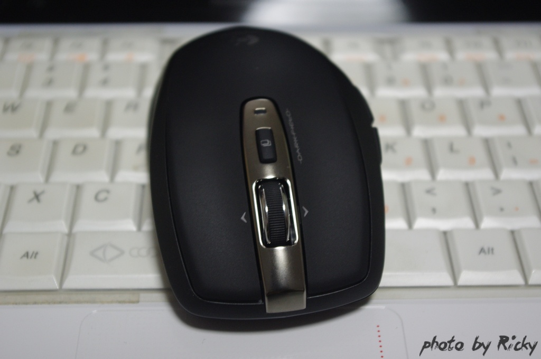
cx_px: 270
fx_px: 901
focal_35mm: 60
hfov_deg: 33.4
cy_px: 180
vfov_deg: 22.6
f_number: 5
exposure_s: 1/5
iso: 800
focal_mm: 40
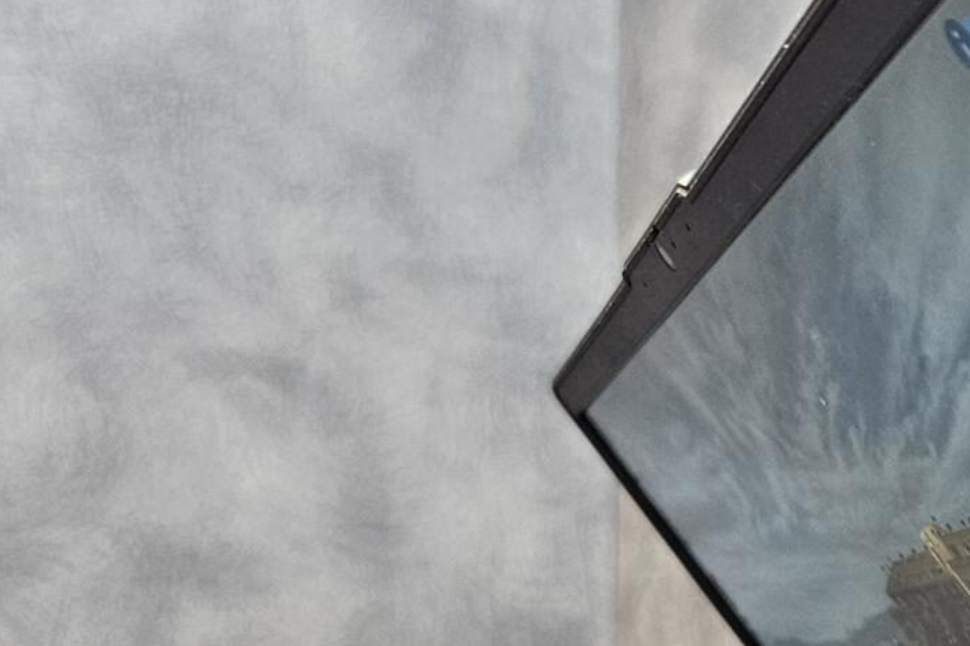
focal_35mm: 87
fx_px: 2343
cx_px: 1029
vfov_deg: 15.4
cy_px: 676
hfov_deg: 22.3
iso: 250
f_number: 1.8
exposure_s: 1/100
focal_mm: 5.4
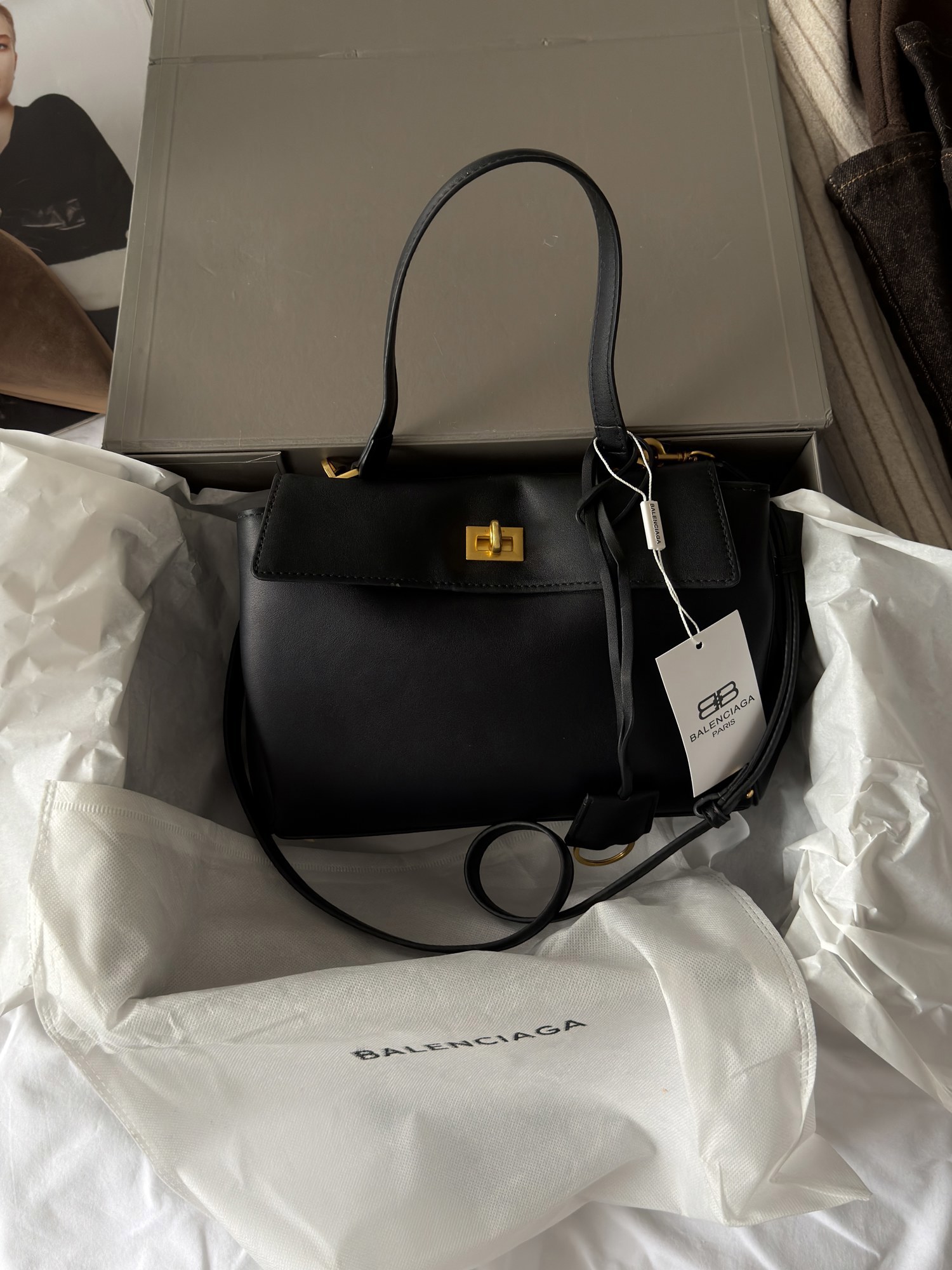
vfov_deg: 52.6
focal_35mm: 35
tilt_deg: -80.6
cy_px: 635
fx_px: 1283
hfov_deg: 40.7
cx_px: 476
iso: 125
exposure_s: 1/60
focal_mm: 6.76
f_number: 1.78
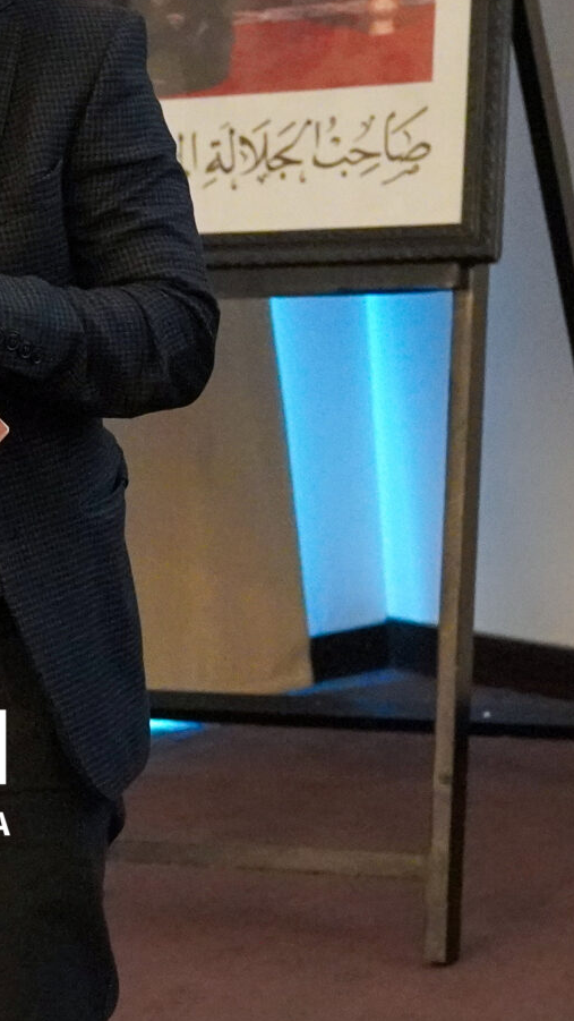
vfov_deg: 17.1
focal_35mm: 125
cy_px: 252
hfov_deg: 9.5
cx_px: -212
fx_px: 3381
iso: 6400
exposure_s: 1/160
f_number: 3.5
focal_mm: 28
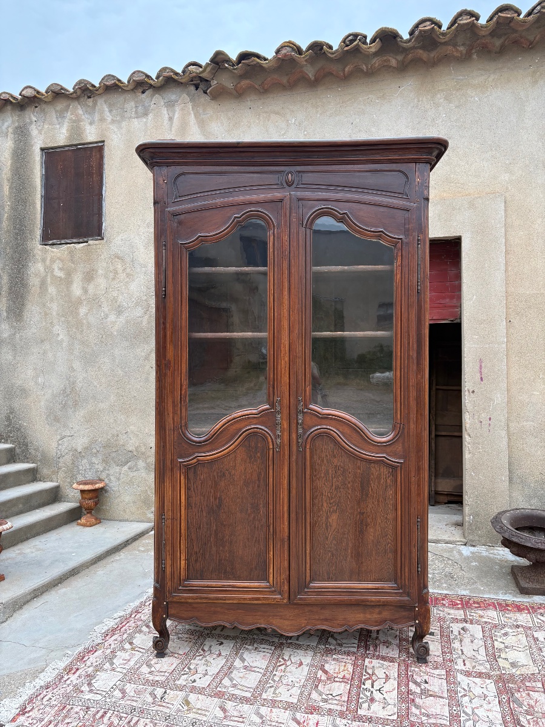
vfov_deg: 67.3
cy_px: 364
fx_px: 546
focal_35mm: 26
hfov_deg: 53.1
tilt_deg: +1.8
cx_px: 272
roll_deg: -1.2
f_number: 1.6
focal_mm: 5.96
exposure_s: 1/199
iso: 40
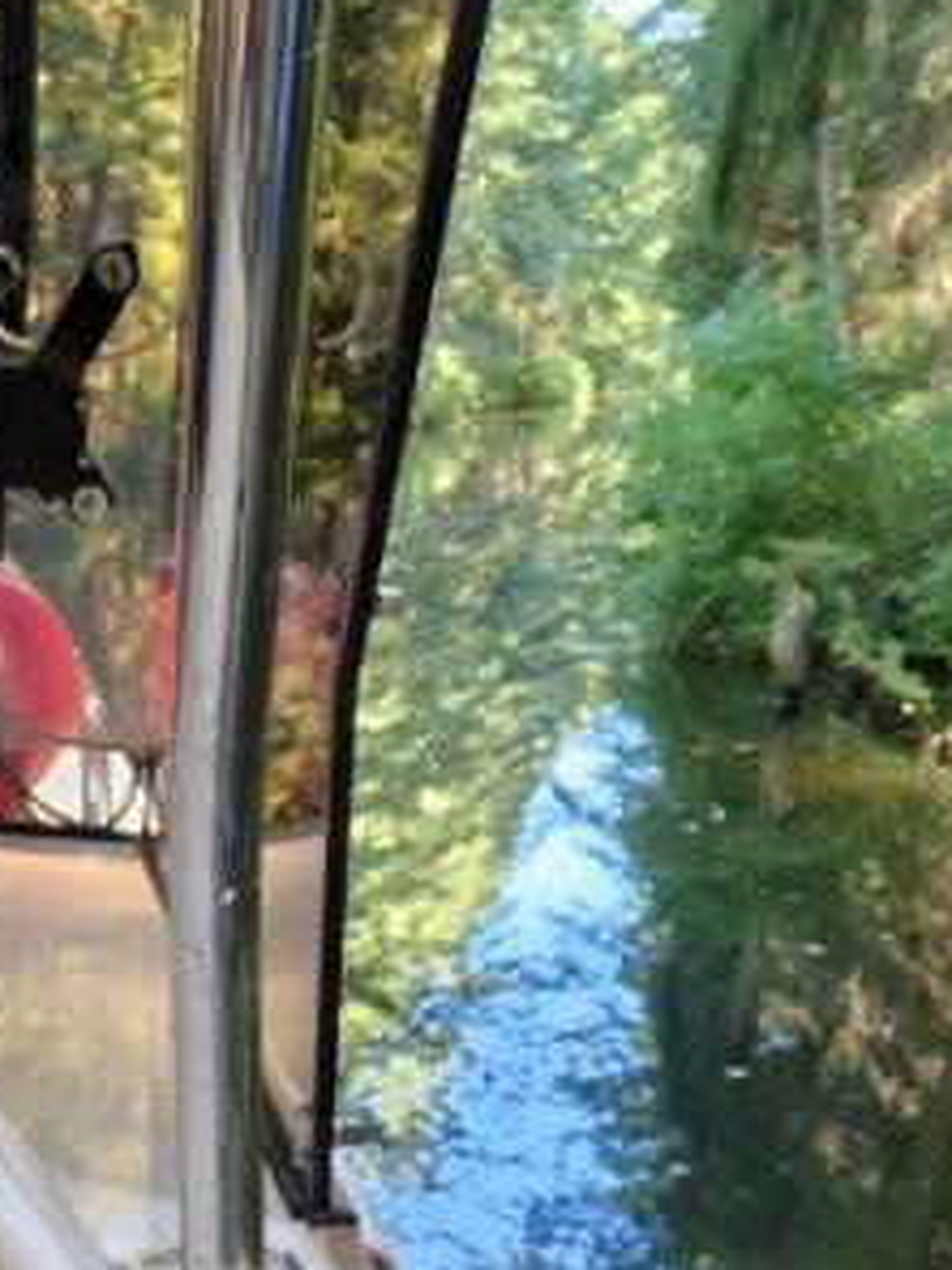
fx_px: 2090
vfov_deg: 31.2
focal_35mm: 57
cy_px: 1279
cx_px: 51
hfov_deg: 24.7
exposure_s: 1/100
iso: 200
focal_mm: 5.4
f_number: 1.8
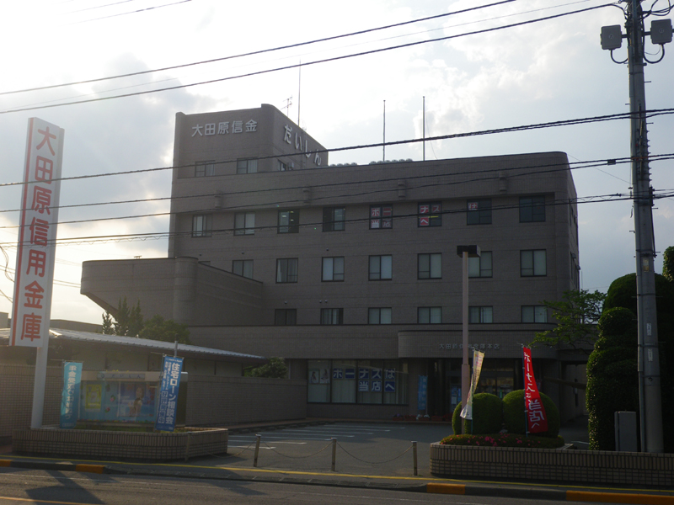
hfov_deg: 44.8
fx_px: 818
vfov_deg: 34.3
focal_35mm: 42
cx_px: 337
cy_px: 252
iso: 50
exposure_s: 1/250
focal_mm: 7.5
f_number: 5
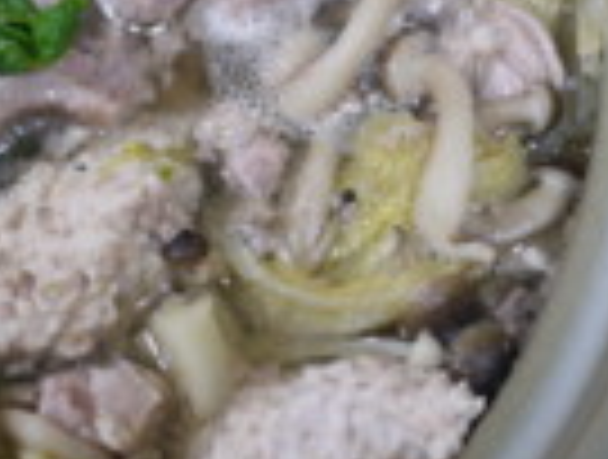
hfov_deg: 14.3
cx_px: -113
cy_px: 94
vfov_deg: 11.2
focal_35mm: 133
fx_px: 2342
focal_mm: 20
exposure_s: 1/30
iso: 100
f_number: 1.7
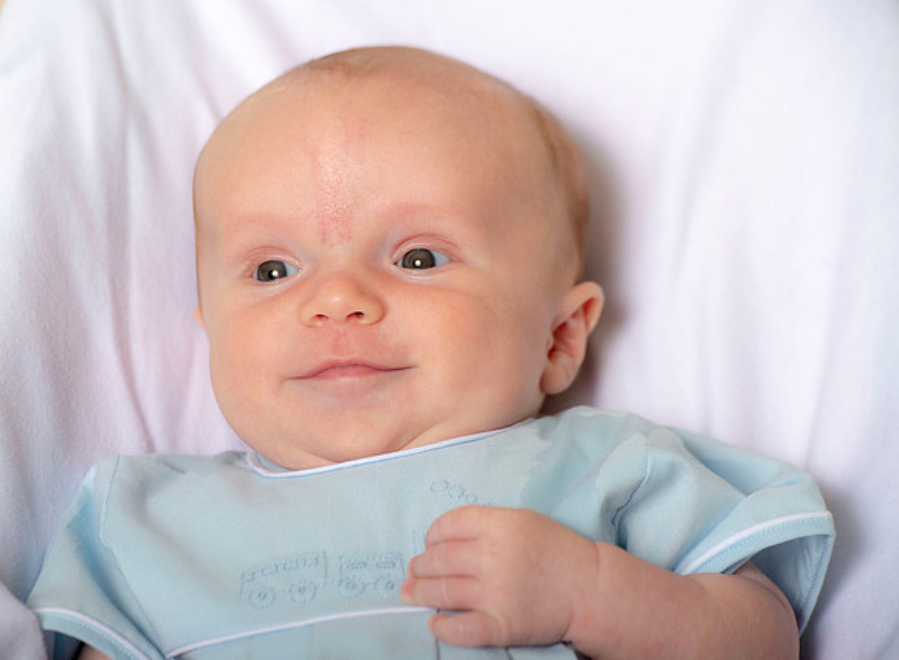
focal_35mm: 239
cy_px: 319
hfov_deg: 8.4
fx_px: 6151
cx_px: 402
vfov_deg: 6.1
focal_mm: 200
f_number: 5.6
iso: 250
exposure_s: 1/200
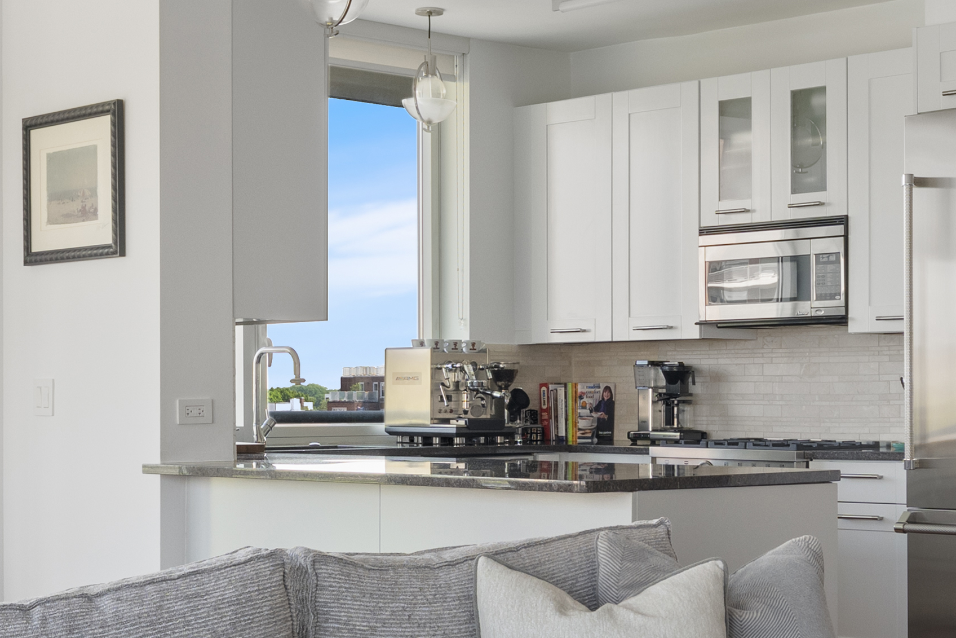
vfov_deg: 18.0
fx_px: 2003
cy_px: 409
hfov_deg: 26.7
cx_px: 629
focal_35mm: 75
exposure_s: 1/4
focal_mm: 15.5
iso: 200
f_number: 9
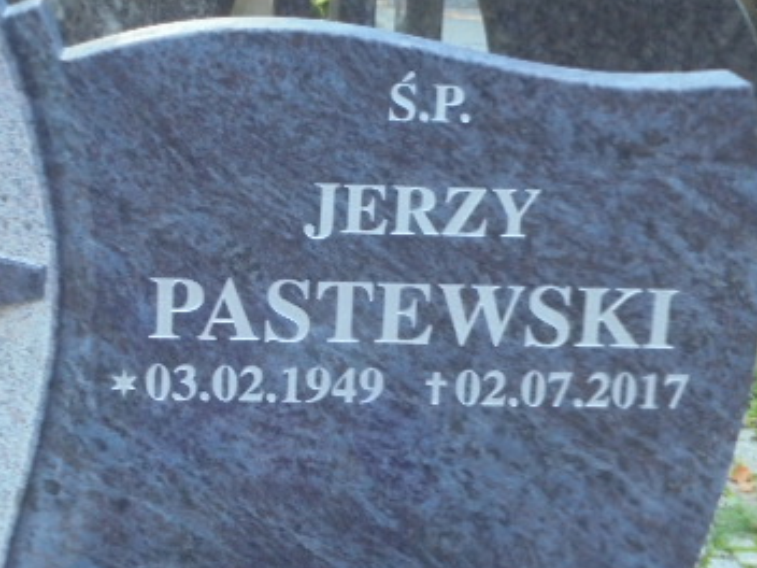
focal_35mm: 89
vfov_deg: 16.6
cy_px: 338
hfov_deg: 22.0
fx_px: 1946
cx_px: 286
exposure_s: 1/30
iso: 250
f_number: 4.8
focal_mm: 8.9
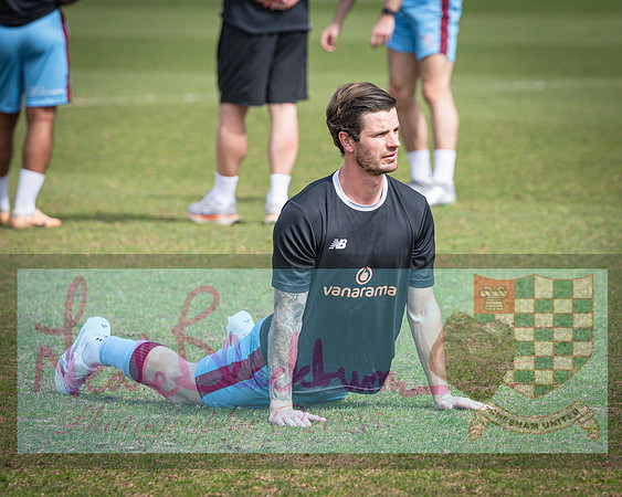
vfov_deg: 4.8
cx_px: 306
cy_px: 196
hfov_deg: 5.9
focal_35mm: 325
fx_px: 5988
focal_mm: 150
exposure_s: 1/2500
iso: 200
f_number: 3.2
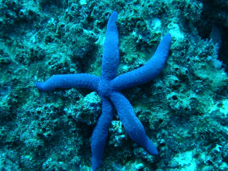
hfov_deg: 49.0
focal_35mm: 38
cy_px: 86
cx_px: 114
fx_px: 250
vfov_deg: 37.7
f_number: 4.8
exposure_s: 1/60.2
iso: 64
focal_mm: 7.8
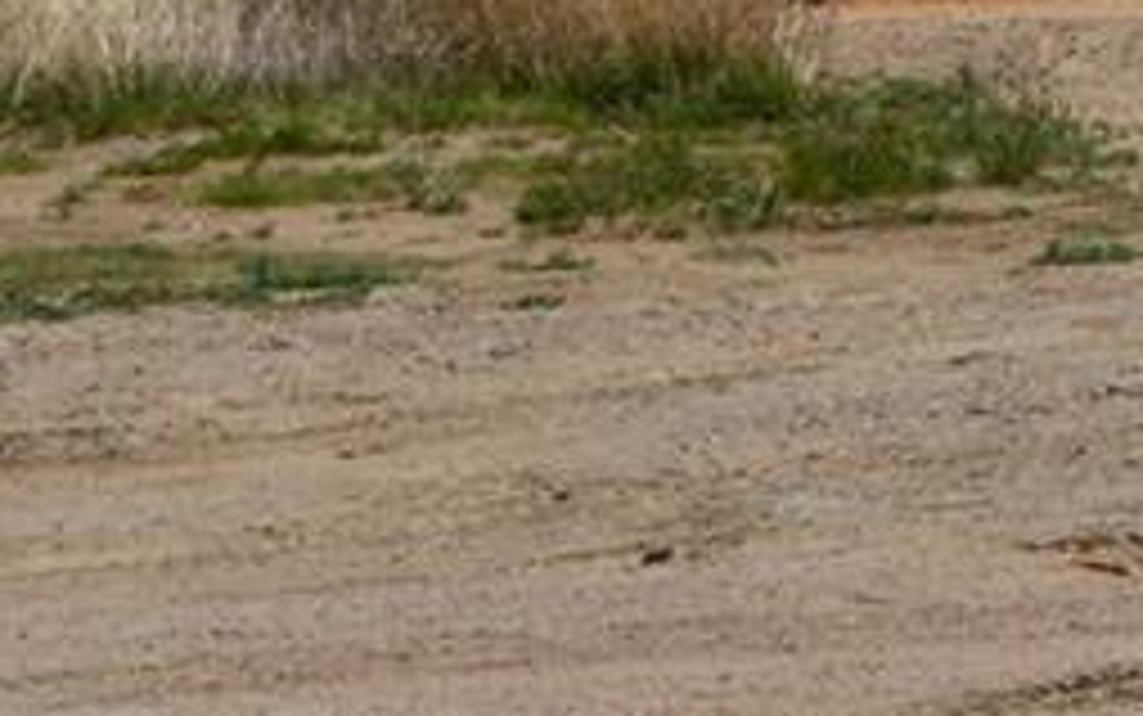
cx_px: 2691
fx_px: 6894
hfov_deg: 8.7
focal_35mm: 221
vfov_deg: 5.8
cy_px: -894
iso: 200
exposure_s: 1/500
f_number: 11
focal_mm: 23
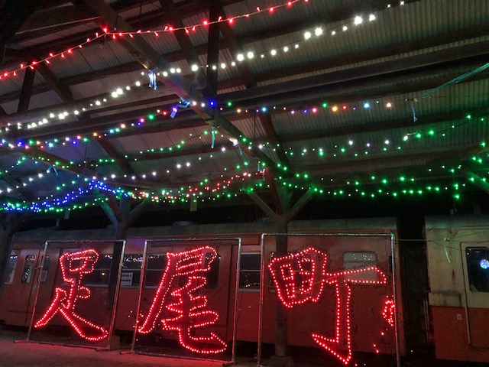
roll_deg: -2.9
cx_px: 244
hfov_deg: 63.4
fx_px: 396
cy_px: 184
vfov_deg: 49.7
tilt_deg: +19.9
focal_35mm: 28
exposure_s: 1/4
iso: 250
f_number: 1.8
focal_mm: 4
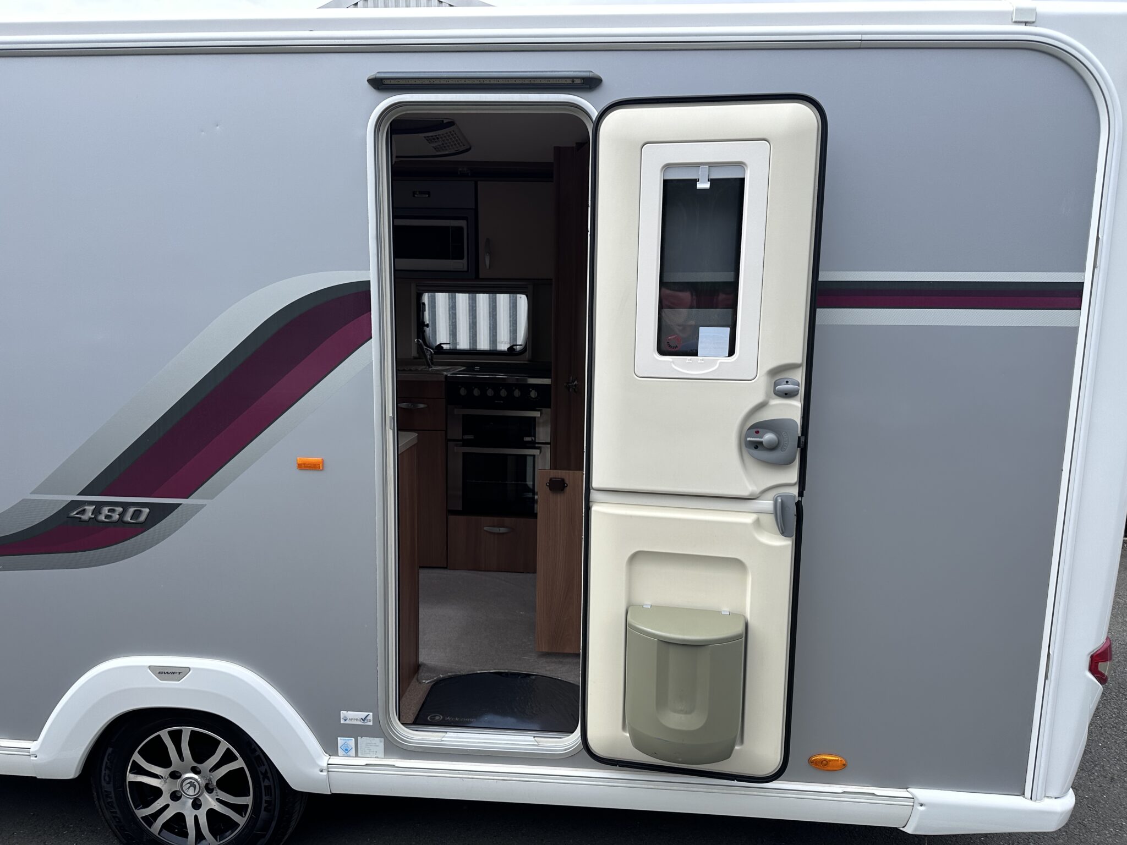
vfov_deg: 56.8
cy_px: 422
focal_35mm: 24
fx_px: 781
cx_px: 564
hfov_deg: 71.6
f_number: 1.78
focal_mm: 6.86
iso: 80
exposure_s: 1/2882
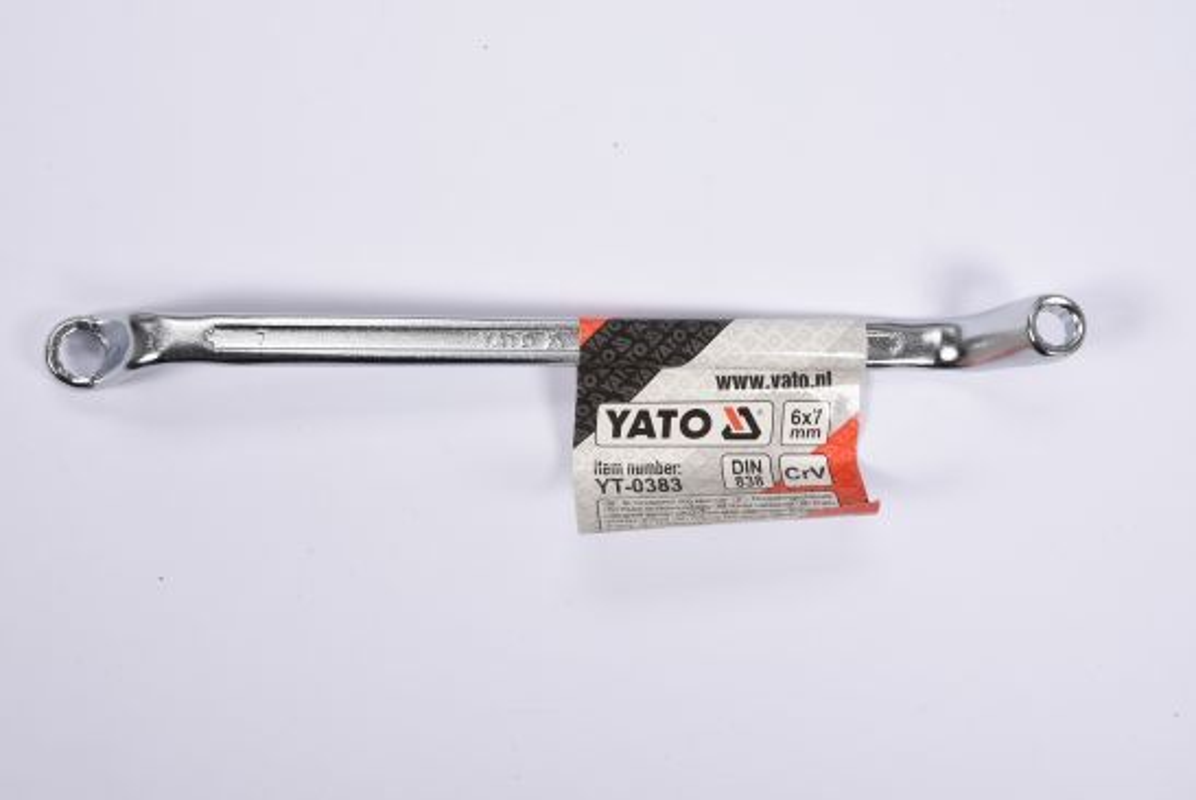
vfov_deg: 18.2
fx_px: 2494
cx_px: 598
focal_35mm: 75
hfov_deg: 27.0
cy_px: 400
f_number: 16
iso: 250
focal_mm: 50
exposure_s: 1/125
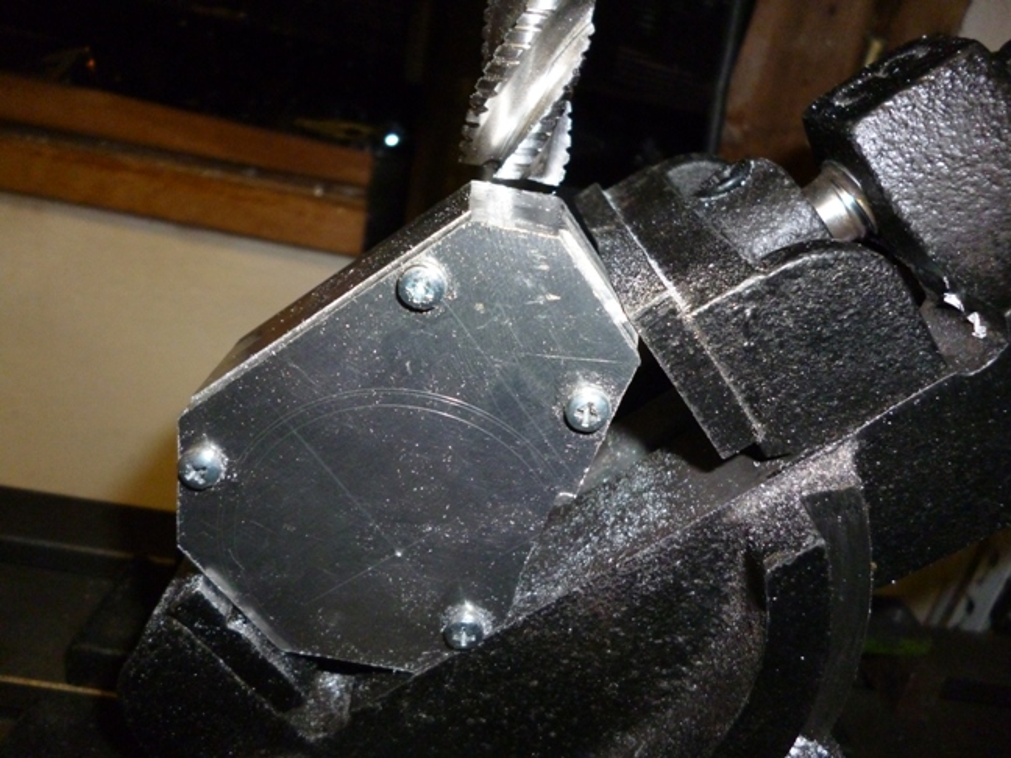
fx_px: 818
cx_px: 506
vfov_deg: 49.7
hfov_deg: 63.4
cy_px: 379
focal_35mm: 28
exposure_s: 1/60
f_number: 3.1
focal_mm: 5
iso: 400
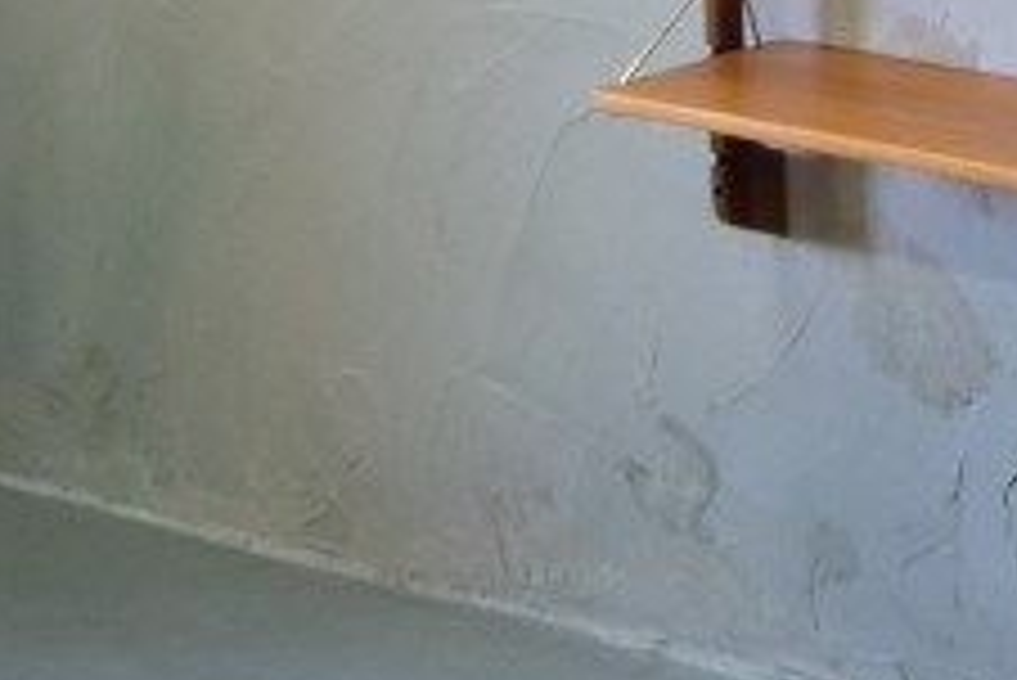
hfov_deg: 10.7
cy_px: -630
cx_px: 2484
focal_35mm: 163
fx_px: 4608
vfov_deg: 8.1
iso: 1250
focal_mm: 19.2
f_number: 4
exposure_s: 1/27
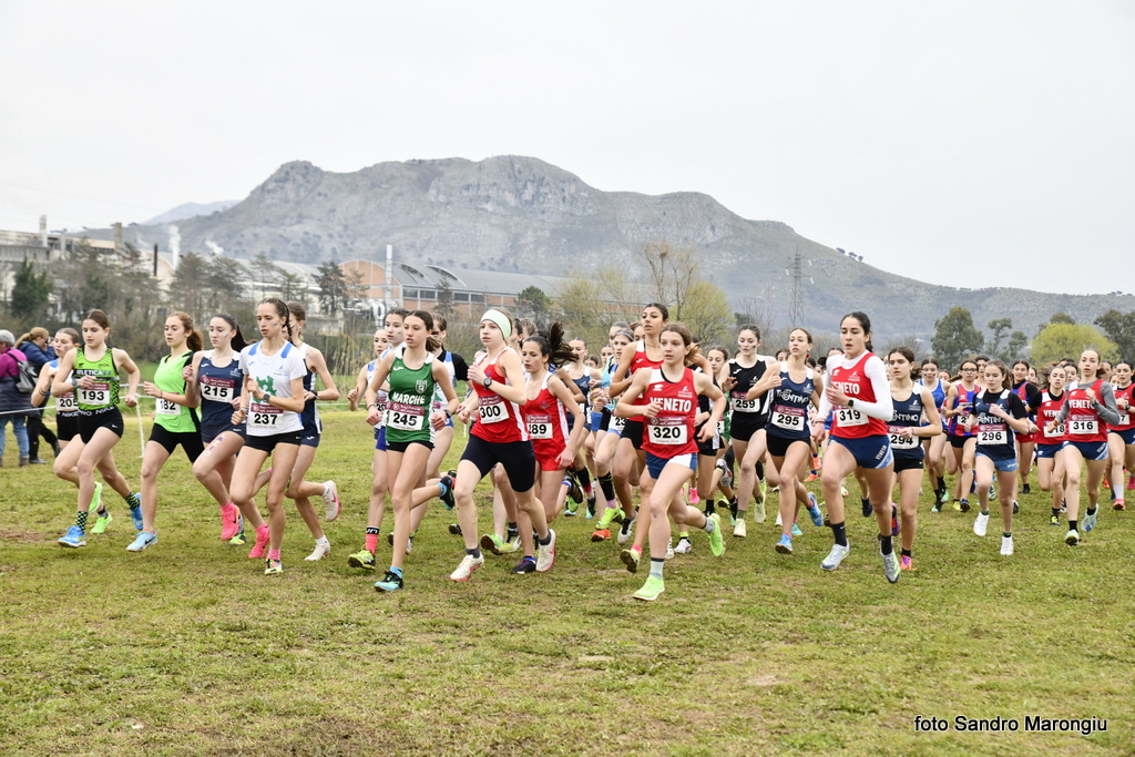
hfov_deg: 36.2
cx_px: 568
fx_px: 1734
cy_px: 378
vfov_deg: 24.6
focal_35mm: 55
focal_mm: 55
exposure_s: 1/1250
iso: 800
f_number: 6.3
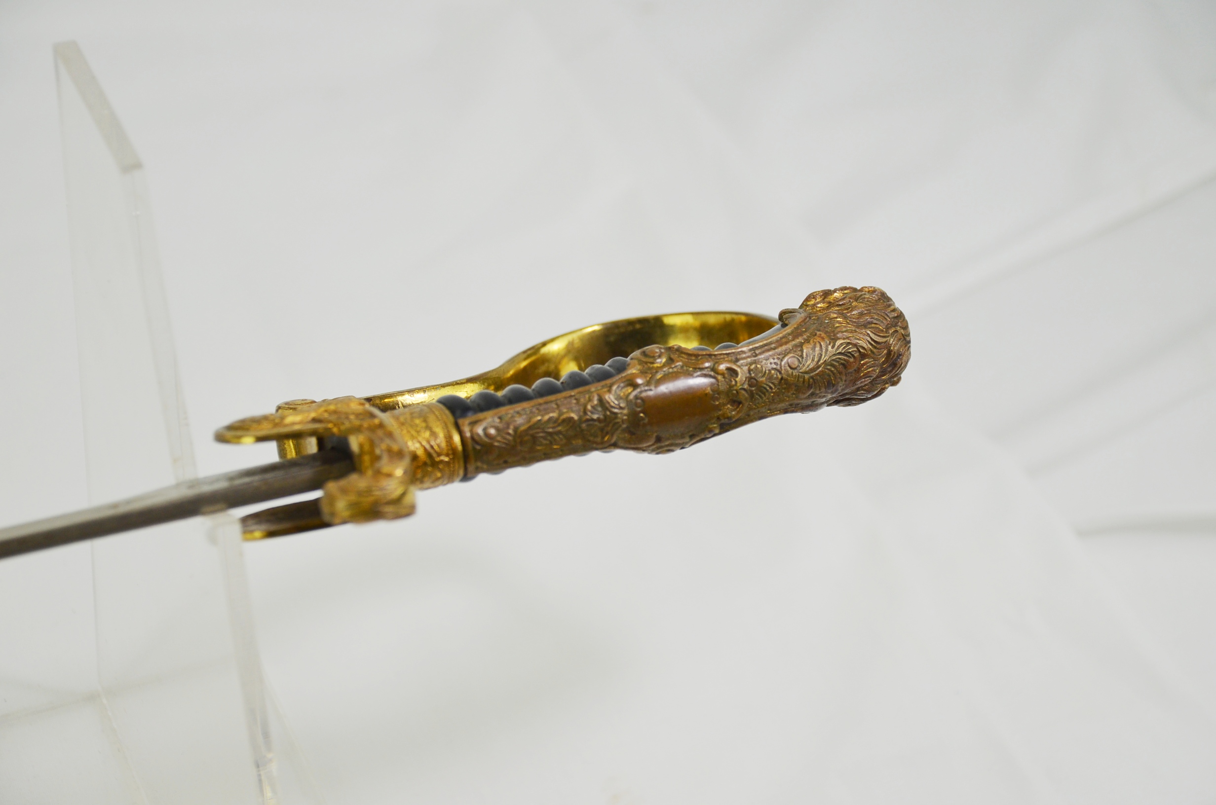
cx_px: 608
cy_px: 402
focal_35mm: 93
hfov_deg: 22.0
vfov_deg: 14.6
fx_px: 3135
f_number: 5
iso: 400
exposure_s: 1/320
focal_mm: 62
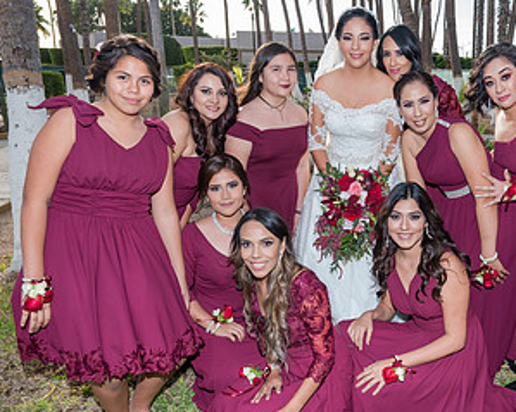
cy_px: 211
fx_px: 473
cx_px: 366
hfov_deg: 55.3
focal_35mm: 31
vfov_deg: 47.1
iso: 320
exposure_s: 1/250
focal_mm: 17
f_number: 5
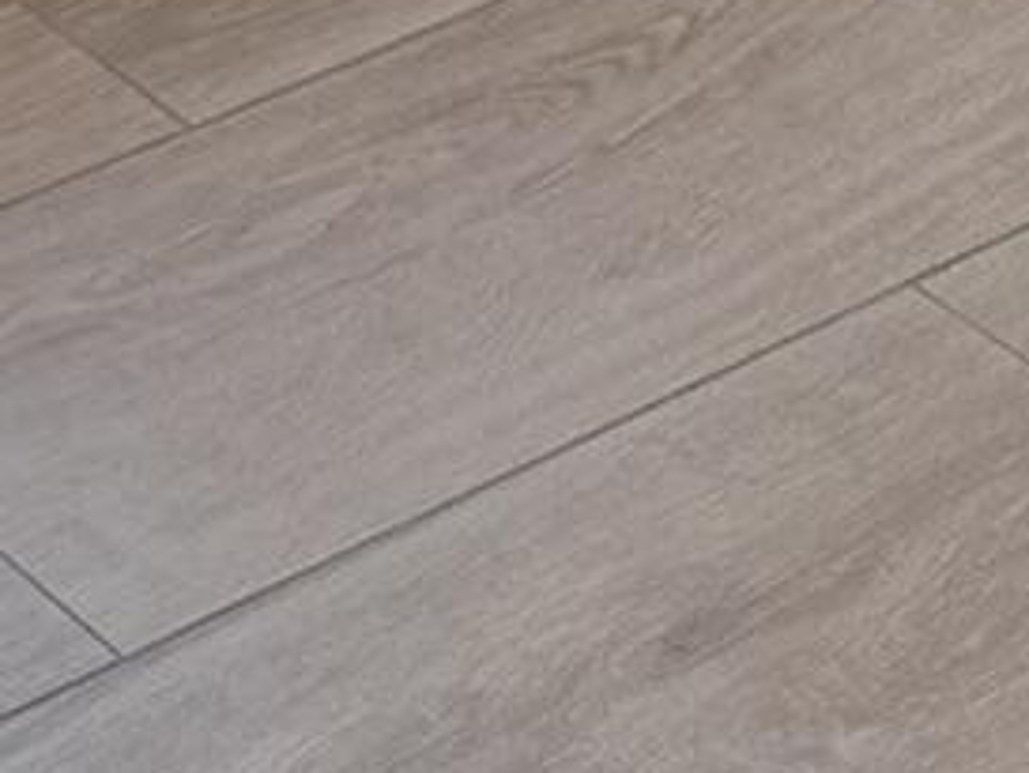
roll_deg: -0.9
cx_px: -1236
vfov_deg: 7.2
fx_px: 5353
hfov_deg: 9.9
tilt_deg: -17.3
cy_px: -1682
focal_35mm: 180
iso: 160
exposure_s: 1/100
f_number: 1.78
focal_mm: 6.86
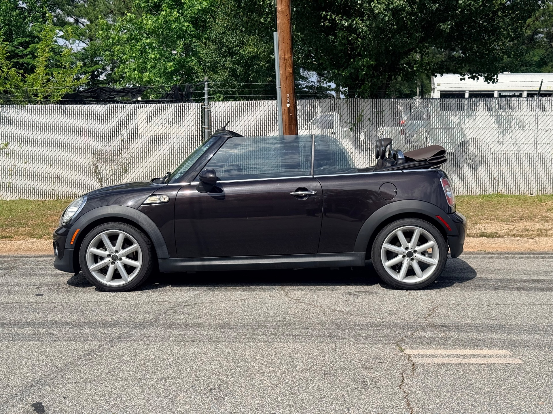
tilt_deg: -5.3
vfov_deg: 30.3
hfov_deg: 39.7
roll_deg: +0.6
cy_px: 207
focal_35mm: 48
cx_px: 276
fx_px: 767
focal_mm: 6.76
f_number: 1.78
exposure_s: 1/8772
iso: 100
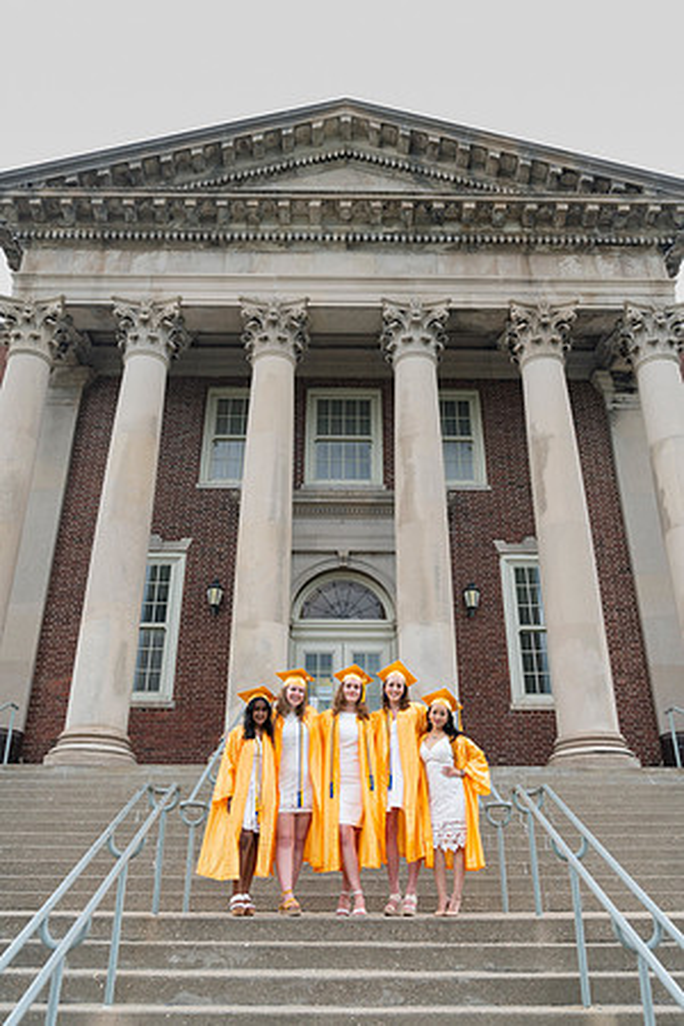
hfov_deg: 43.6
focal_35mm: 30
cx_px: 342
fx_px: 855
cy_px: 513
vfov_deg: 61.9
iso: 80
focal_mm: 30
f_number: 4.5
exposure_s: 1/200
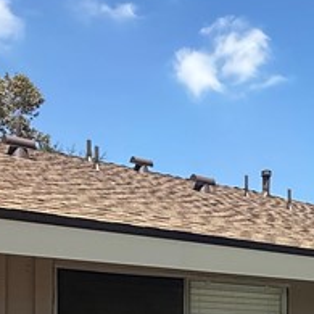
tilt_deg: +1.6
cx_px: 366
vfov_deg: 24.8
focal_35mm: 65
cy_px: 337
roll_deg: +0.3
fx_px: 667
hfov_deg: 24.3
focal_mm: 2.22
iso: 50
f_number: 2.2
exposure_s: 1/1497
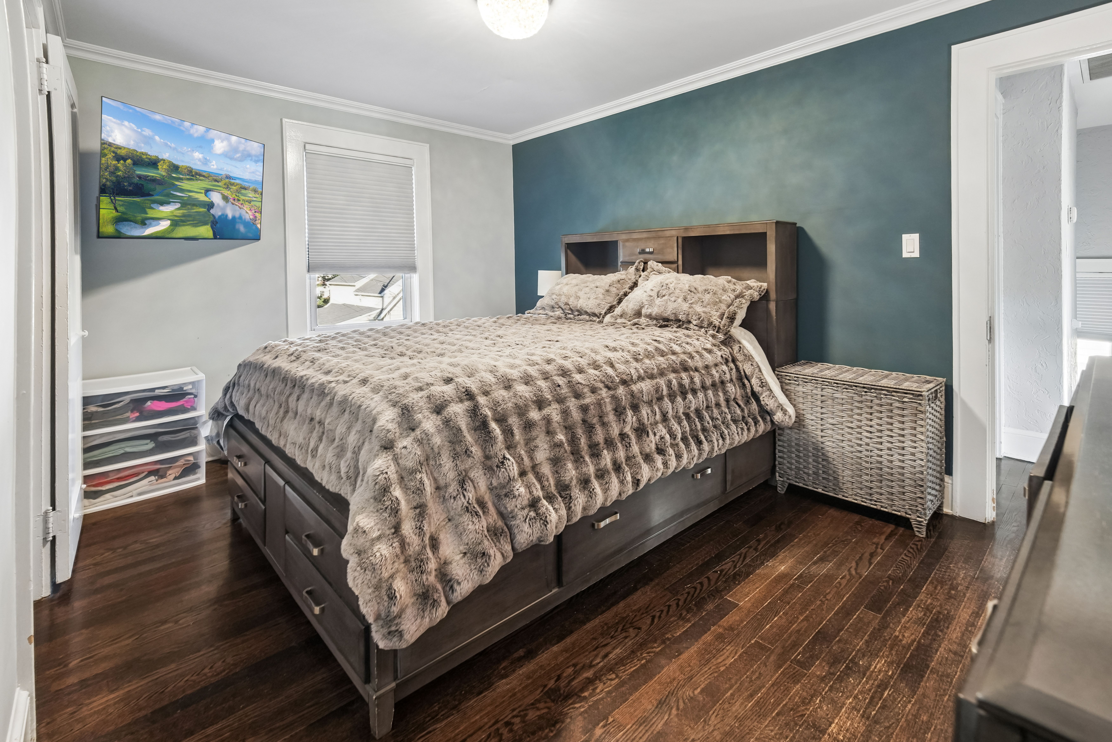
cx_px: 556
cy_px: 371
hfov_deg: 104.3
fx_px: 432
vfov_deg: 81.2
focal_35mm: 14
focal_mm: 14
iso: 1000
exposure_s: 1/40
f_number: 5
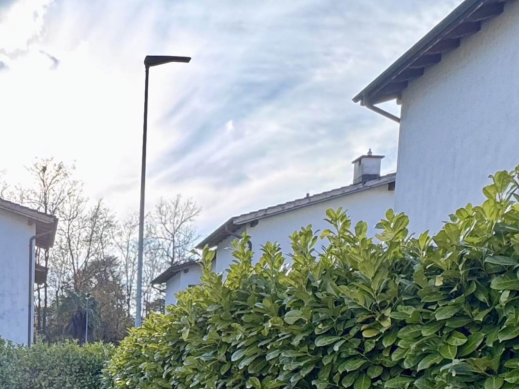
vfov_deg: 27.7
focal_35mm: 47
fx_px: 705
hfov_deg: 37.4
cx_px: 36
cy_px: 448
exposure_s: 1/399
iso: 40
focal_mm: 2.22
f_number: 2.2
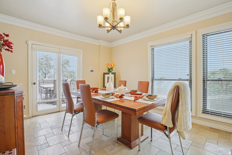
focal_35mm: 16
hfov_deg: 96.7
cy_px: 78
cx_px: 116
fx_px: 103
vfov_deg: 73.8
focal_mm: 16
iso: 400
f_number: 8
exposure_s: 1/30
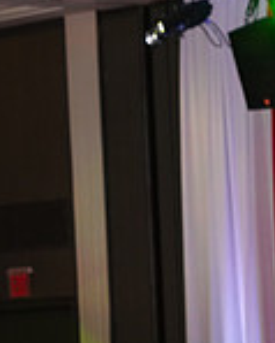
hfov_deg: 4.9
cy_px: 512
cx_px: 429
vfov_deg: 6.1
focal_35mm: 312
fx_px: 3164
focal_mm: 85
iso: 1600
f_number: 5
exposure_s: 1/160
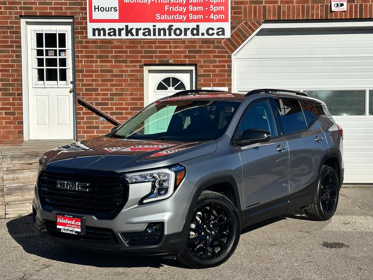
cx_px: 197
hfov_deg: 34.9
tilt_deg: -2.3
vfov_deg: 26.6
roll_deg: +0.4
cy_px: 139
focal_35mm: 55
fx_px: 593
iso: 64
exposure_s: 1/7634
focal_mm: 6.86
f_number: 1.78
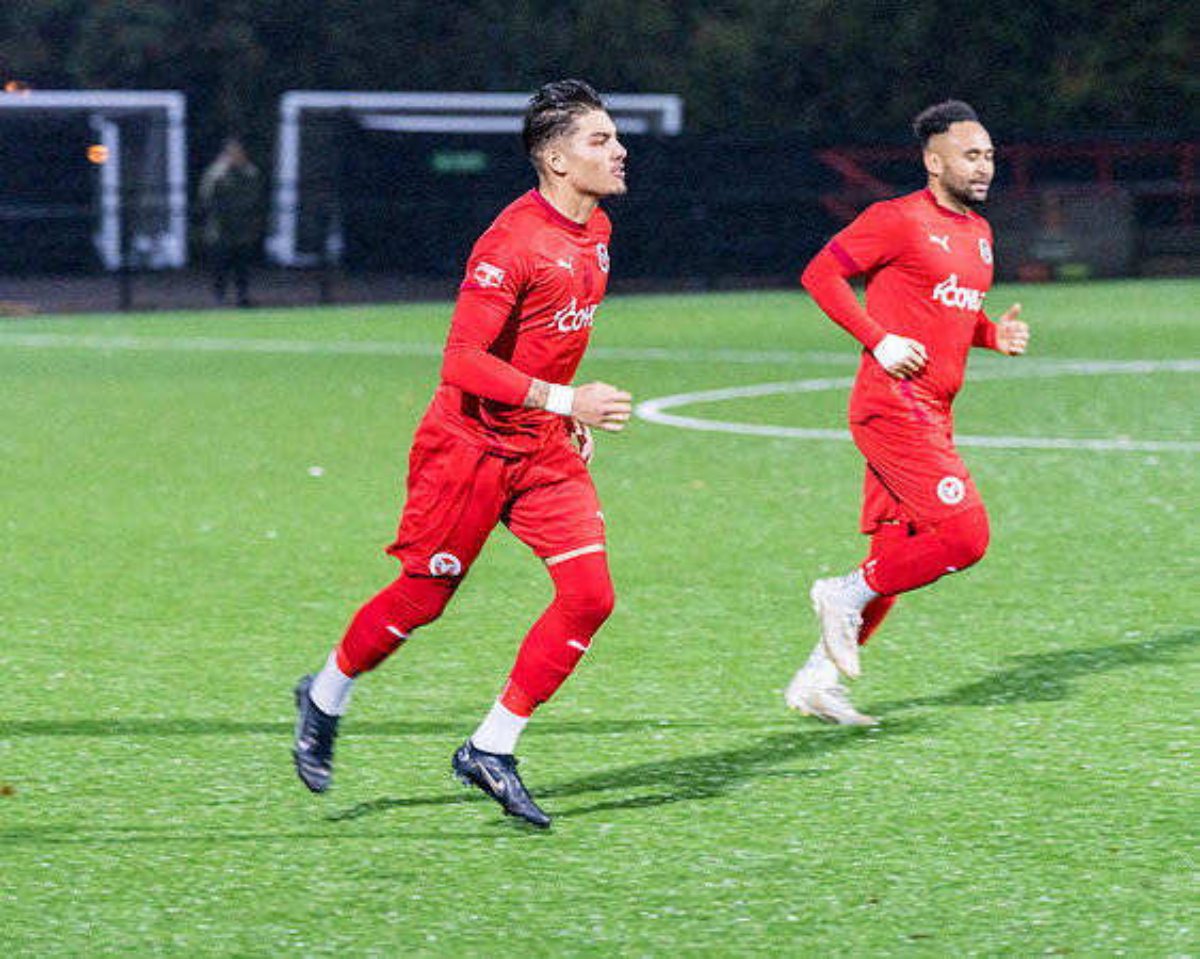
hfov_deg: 9.4
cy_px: 621
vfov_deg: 7.5
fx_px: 7274
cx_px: 486
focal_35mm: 205
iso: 4000
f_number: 2.8
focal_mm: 135
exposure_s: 1/250
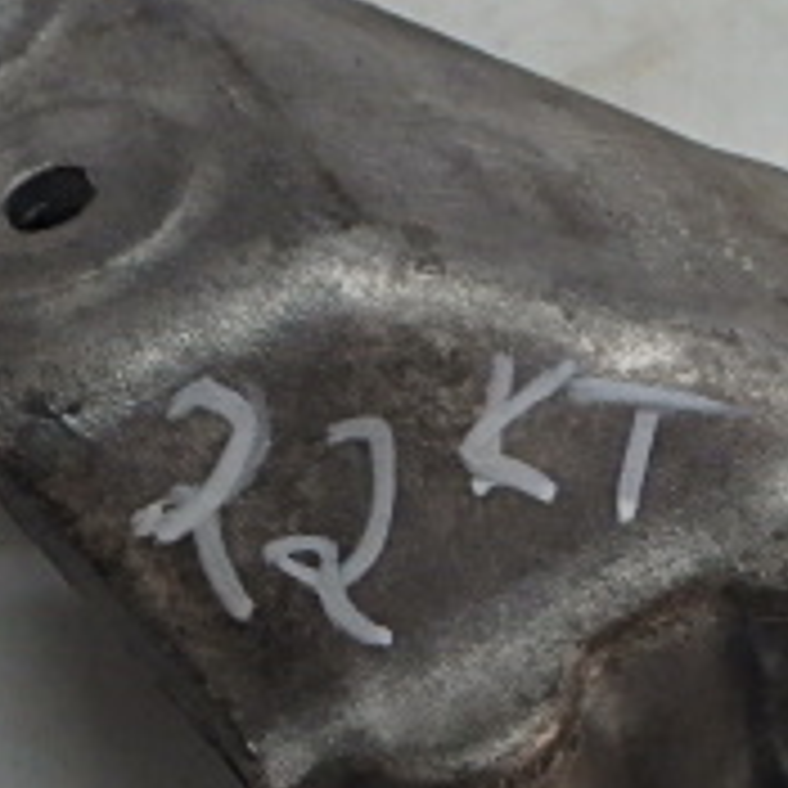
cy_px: 545
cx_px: 392
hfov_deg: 17.4
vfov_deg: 17.3
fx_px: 2575
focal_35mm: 100
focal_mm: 5.6
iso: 250
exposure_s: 1/40
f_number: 4.7
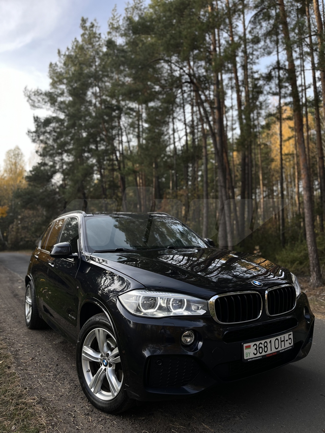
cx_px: 162
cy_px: 216
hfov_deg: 53.1
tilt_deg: +4.2
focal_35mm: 26
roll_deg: +1.0
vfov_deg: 67.3
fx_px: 325
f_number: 1.6
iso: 50
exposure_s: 1/259
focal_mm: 5.1
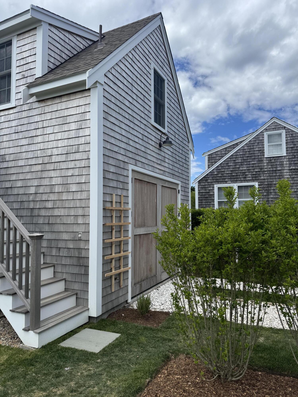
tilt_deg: +4.2
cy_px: 198
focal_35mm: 24
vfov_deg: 71.6
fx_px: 275
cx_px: 149
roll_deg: +0.4
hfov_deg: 56.8
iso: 80
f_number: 1.78
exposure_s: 1/4950
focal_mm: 6.76
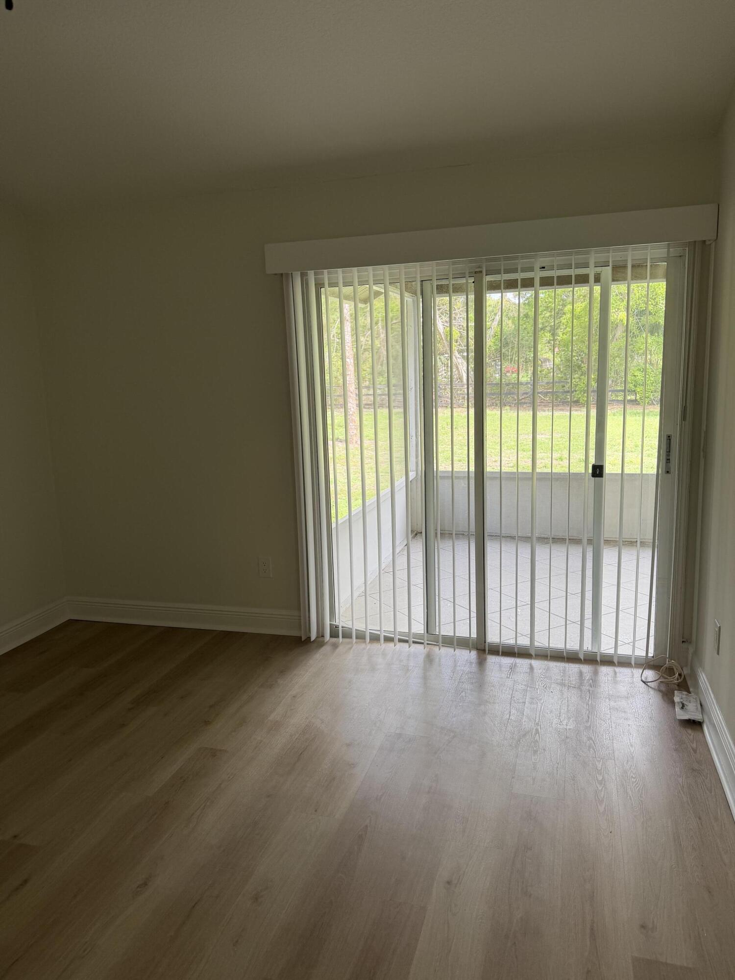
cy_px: 490
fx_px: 679
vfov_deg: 71.6
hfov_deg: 56.8
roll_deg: +3.1
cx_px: 368
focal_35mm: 24
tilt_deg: -8.5
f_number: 1.78
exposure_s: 1/127
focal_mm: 6.76
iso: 80
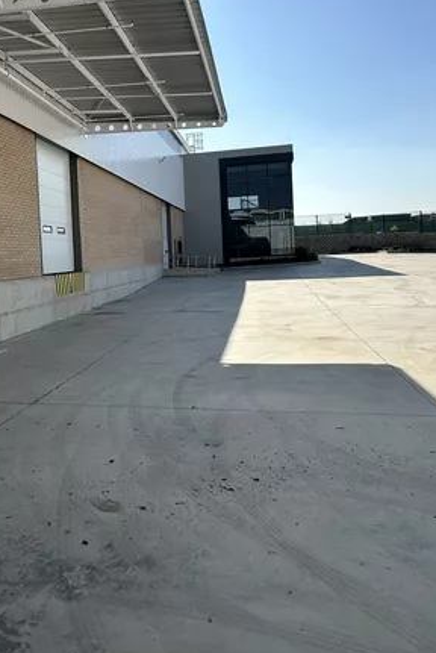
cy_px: 267
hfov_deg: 47.3
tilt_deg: -0.5
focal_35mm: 27
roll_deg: +2.3
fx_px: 490
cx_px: 151
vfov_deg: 66.8
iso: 40
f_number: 2.2
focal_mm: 2.22
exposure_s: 1/2174
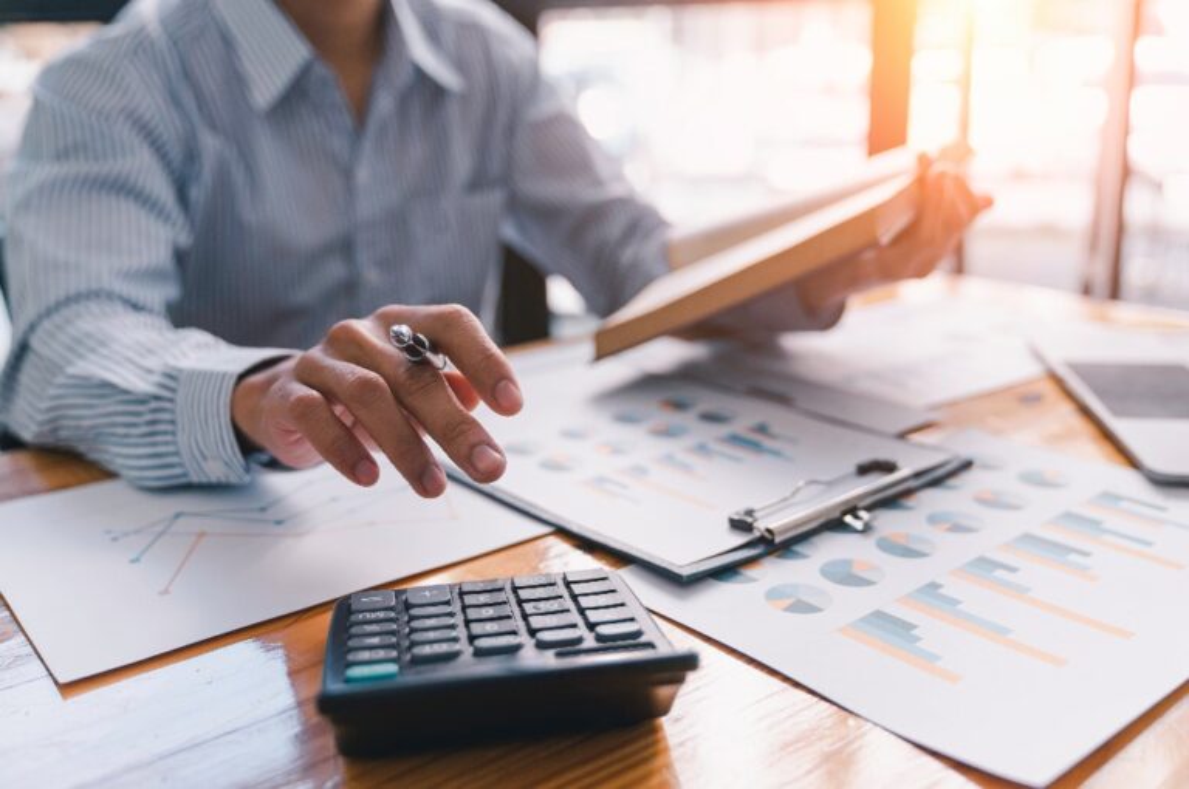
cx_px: 594
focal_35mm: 34
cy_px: 394
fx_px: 1122
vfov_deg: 38.8
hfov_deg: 55.9
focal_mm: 34
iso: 200
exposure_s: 1/200
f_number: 2.8
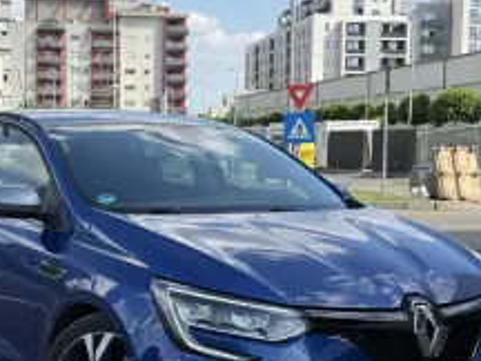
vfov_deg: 18.4
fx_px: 1112
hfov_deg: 24.4
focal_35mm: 80
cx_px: 189
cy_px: 230
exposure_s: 1/2033
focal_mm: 6.76
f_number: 1.78
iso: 64
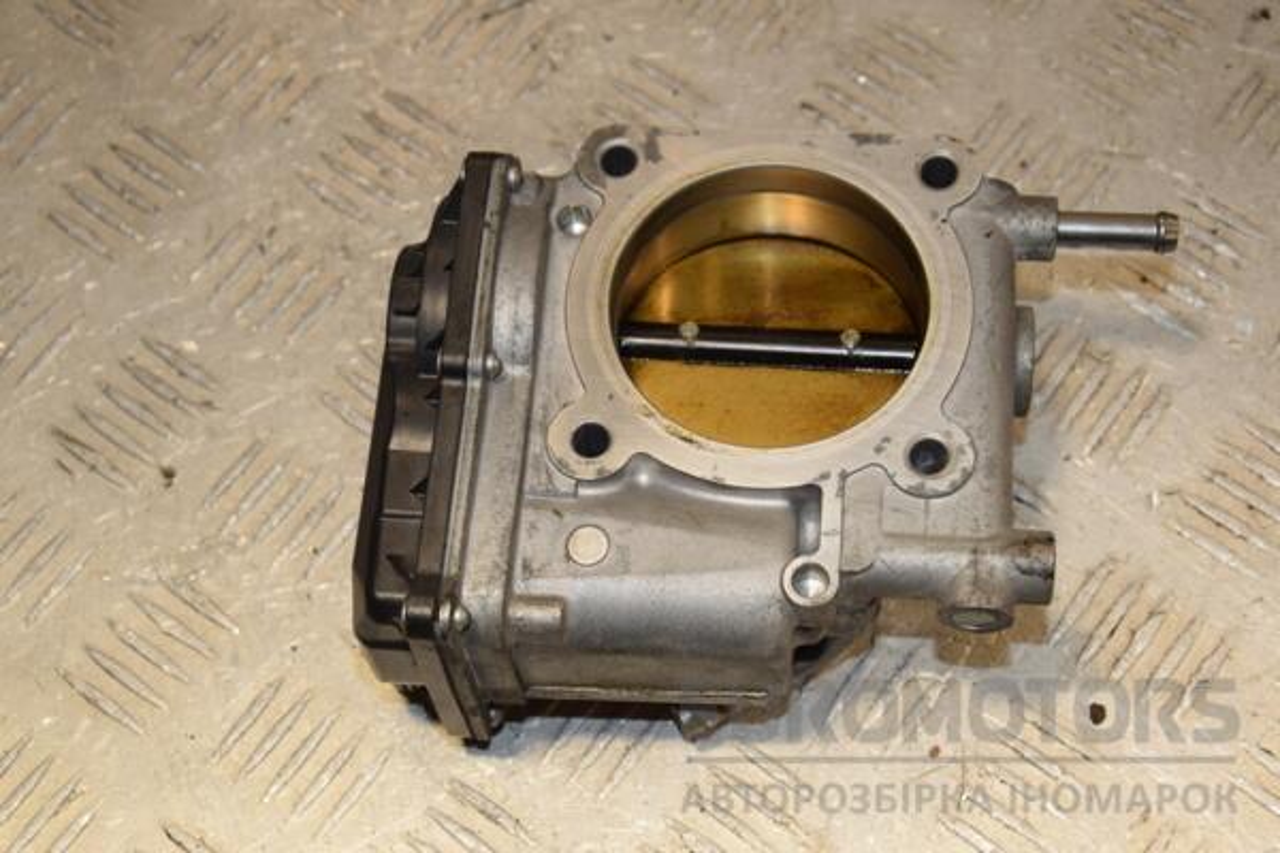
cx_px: 640
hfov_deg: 28.1
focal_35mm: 72
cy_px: 426
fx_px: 2560
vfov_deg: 18.9
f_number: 7.1
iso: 800
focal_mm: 48
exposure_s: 1/200
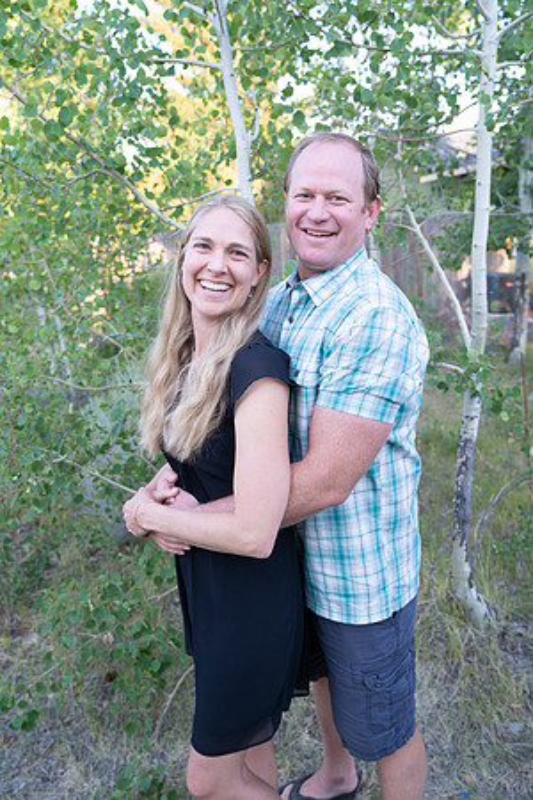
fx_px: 644
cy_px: 400
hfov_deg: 45.0
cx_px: 266
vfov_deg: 63.7
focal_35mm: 29
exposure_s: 1/160
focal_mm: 29
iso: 320
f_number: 4
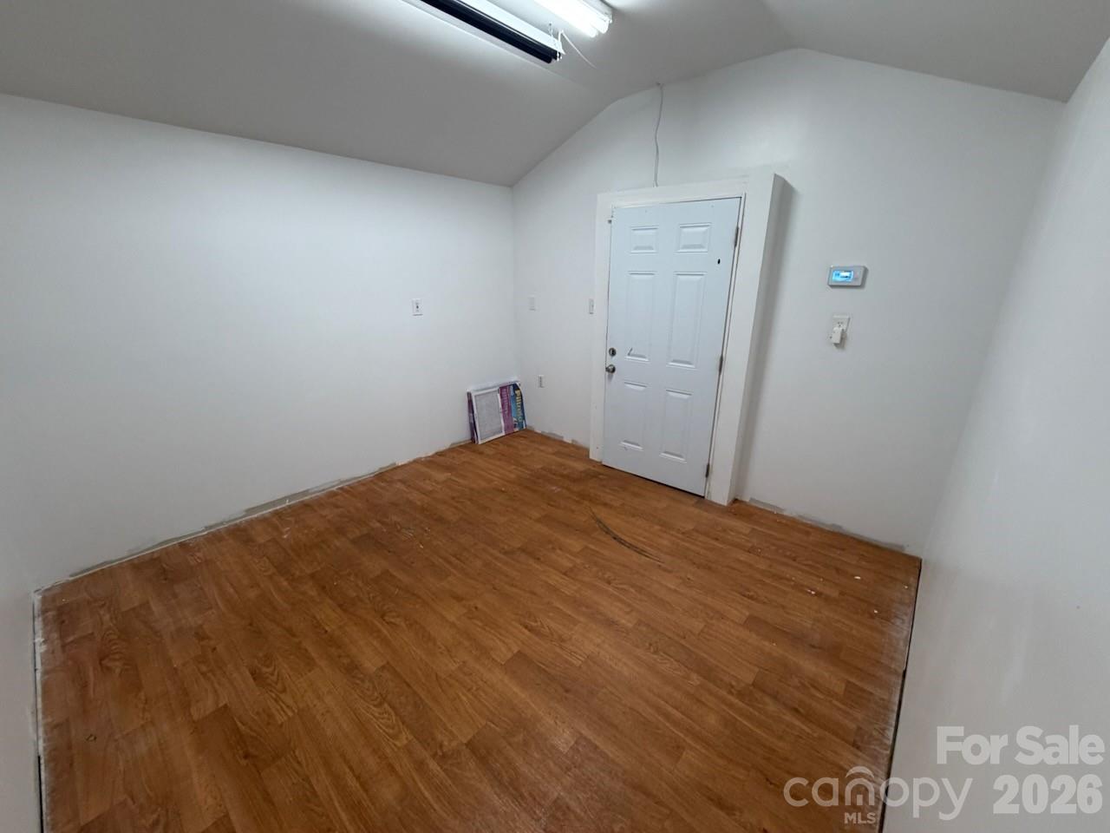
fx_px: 449
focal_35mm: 14
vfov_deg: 85.7
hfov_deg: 102.1
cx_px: 555
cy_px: 416
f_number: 2.2
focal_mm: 2.22
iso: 160
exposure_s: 1/60
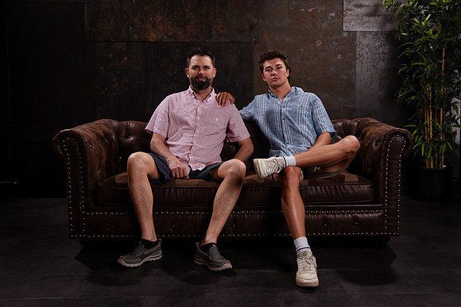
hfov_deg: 45.5
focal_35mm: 43
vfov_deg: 31.2
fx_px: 550
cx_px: 247
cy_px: 124
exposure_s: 1/160
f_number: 8
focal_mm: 36
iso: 1000
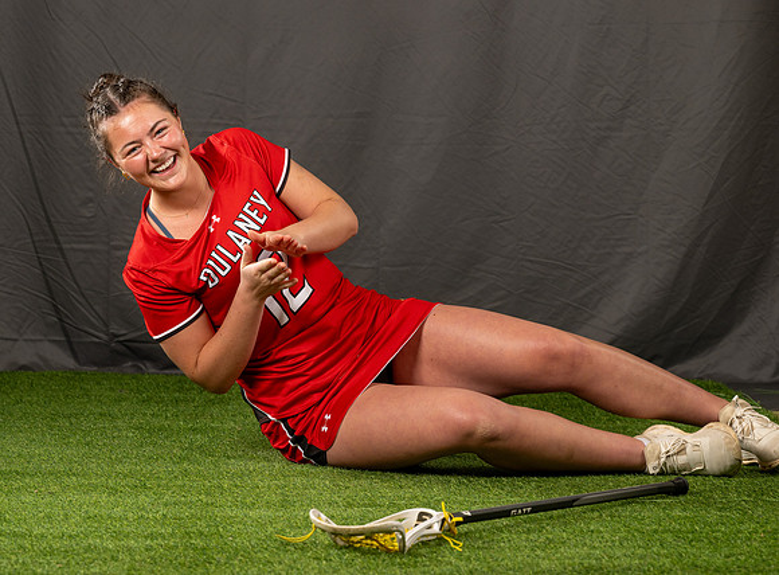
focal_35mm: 129
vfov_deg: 11.3
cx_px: 305
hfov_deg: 15.3
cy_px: 316
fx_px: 2895
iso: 160
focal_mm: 110
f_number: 6.3
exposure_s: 1/160
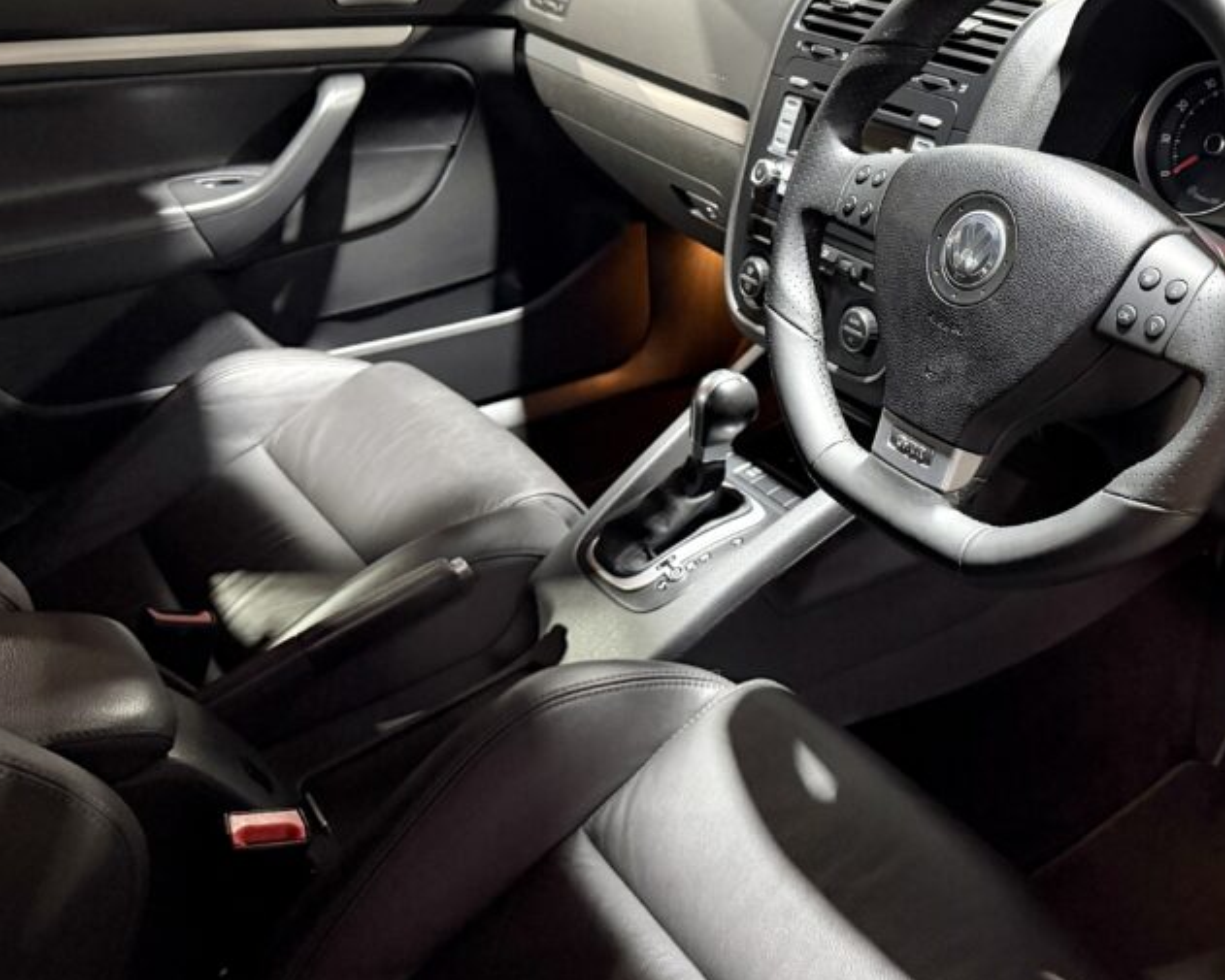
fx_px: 1378
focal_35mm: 38
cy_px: 307
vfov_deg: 38.6
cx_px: 870
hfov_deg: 46.7
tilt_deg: -22.9
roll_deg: +0.0
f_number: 1.78
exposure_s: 1/33
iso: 800
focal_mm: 6.76
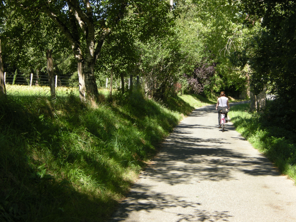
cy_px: 111
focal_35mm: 69
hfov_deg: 28.2
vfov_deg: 21.3
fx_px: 590
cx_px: 148
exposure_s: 1/120
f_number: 4.4
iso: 68
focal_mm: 11.5
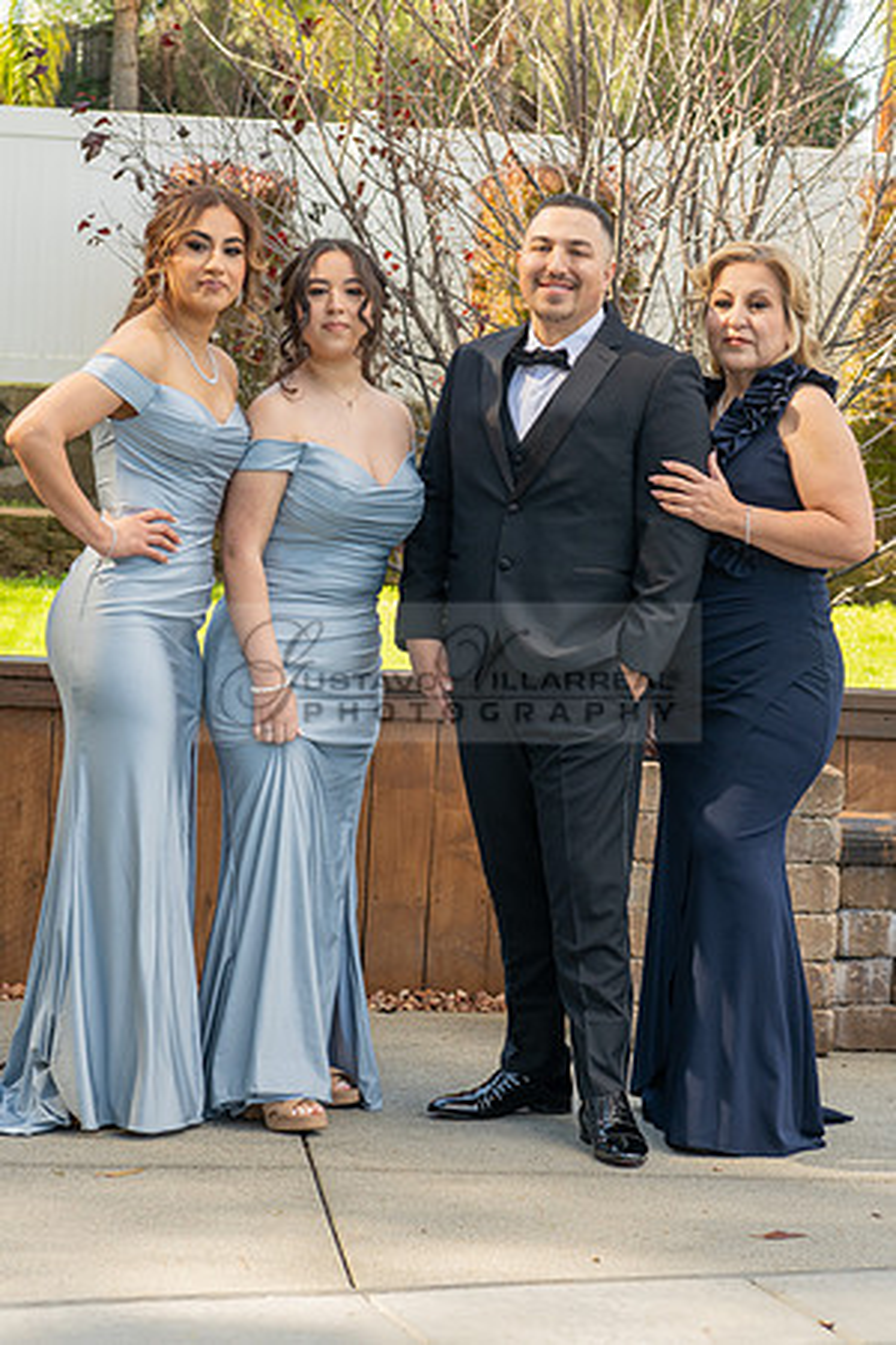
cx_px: 436
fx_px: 3360
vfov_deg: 22.6
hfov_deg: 15.2
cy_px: 673
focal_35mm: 90
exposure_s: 1/200
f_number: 5
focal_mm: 60
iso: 200
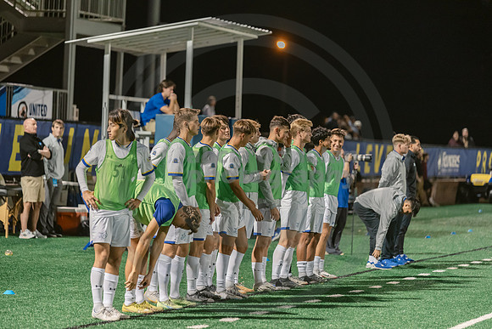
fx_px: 2119
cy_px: 164
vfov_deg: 8.9
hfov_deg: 13.2
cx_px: 246
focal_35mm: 155
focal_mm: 155
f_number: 2.8
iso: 2500
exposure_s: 1/250
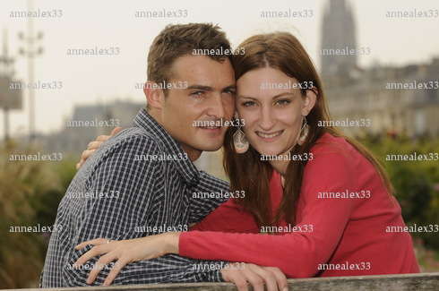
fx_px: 1790
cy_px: 146
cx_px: 220
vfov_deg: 9.3
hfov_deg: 14.0
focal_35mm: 147
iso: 200
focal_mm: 98
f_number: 5.6
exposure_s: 1/500
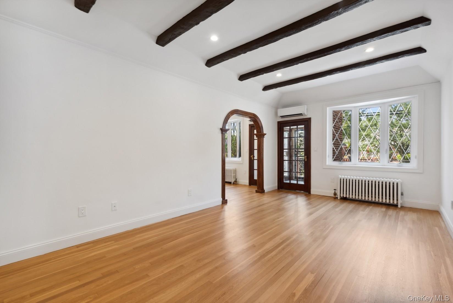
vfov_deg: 73.8
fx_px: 201
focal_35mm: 16
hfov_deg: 96.7
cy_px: 152
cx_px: 226
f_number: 16
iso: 100
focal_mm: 16
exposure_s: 1/5
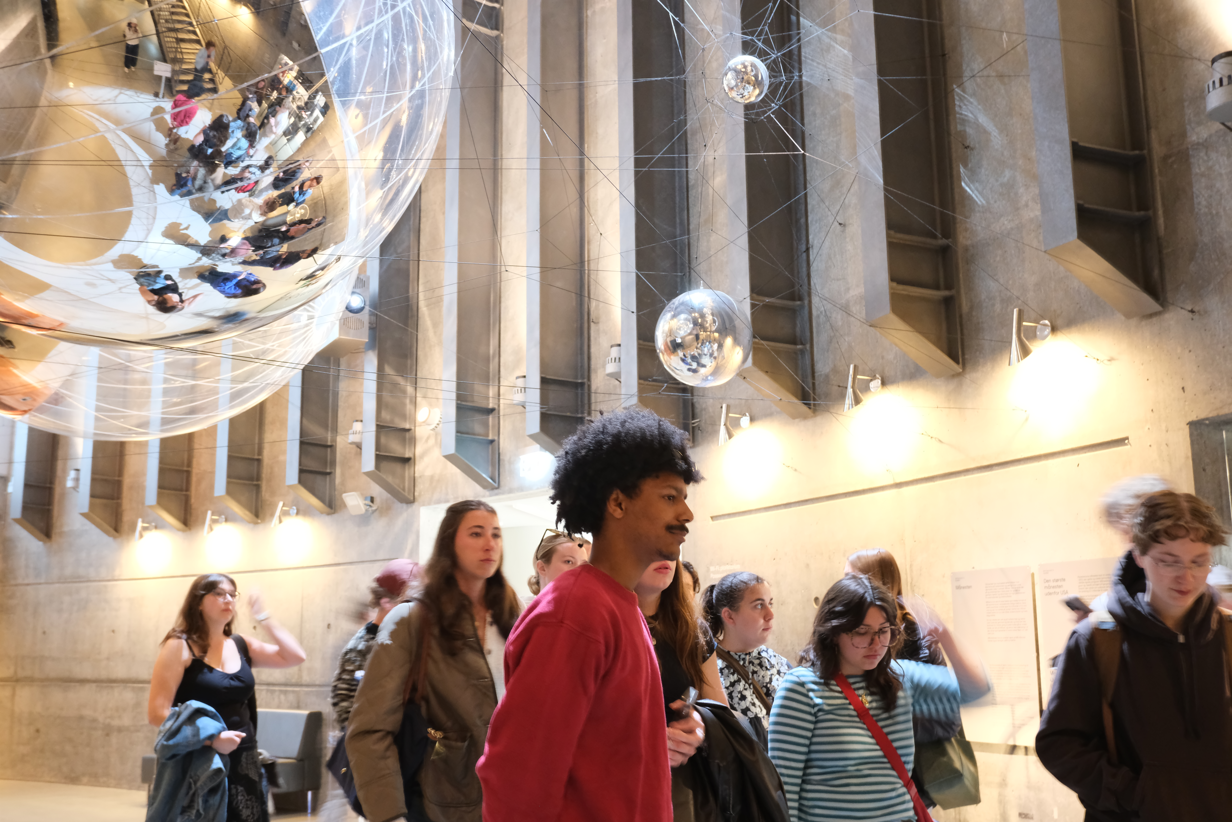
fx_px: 1232
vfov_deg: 36.9
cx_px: 616
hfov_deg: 53.1
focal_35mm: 36
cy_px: 411
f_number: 4.4
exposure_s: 1/5.3
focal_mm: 24.2
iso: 2500
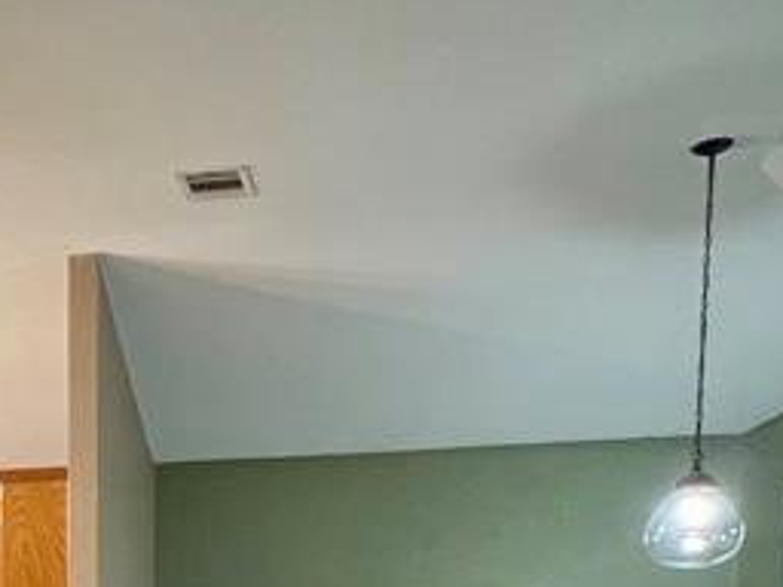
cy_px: 770
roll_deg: +0.5
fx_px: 1176
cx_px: 15
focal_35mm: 52
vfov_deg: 24.4
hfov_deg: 33.9
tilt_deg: -5.4
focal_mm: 1.57
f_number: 1.8
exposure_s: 1/60
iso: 400
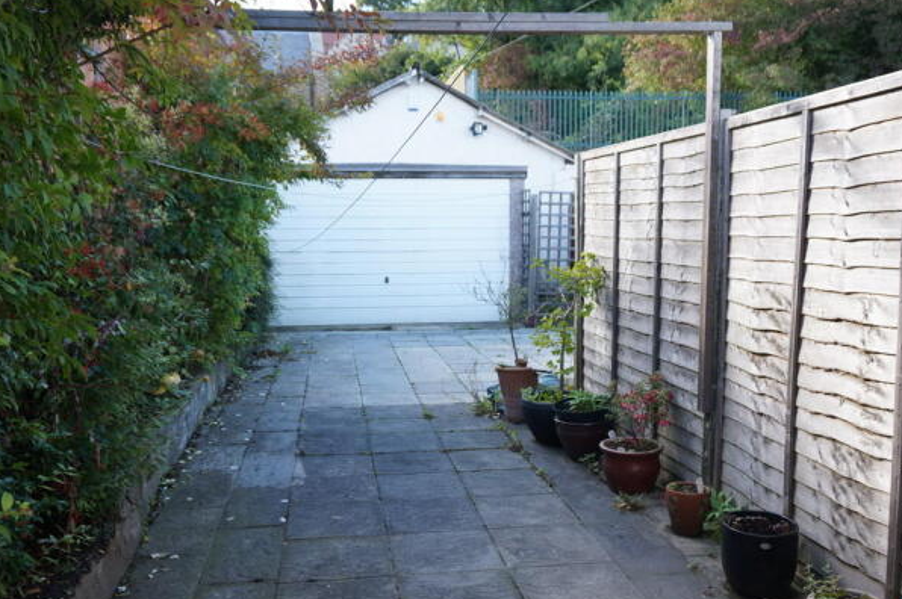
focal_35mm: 33
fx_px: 826
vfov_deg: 39.9
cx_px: 463
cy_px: 309
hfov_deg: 57.3
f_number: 4.5
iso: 100
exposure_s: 1/60
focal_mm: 20
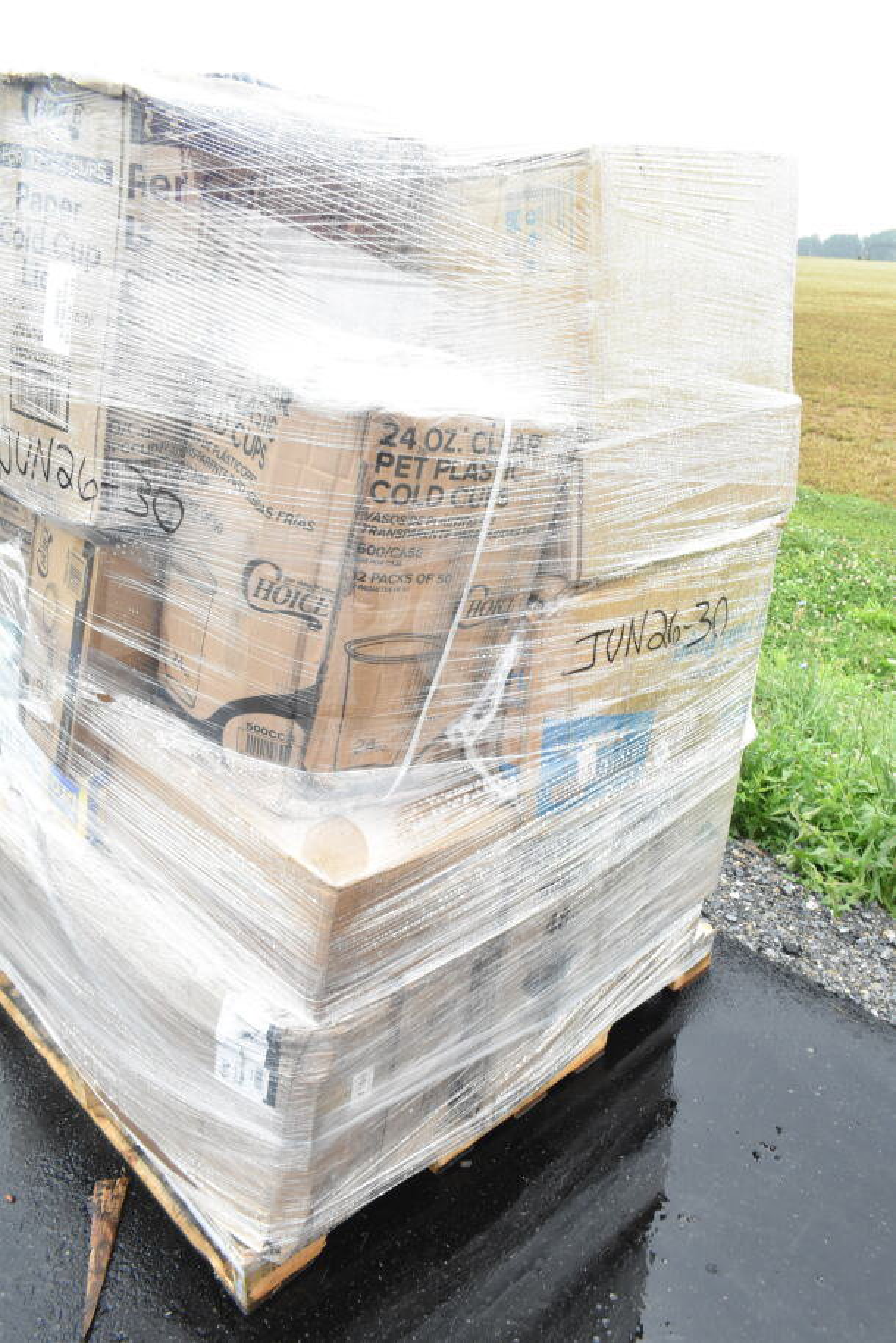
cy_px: 672
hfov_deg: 48.0
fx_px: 1007
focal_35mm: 27
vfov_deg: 67.4
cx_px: 448
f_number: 6.3
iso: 1600
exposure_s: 1/160
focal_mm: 18
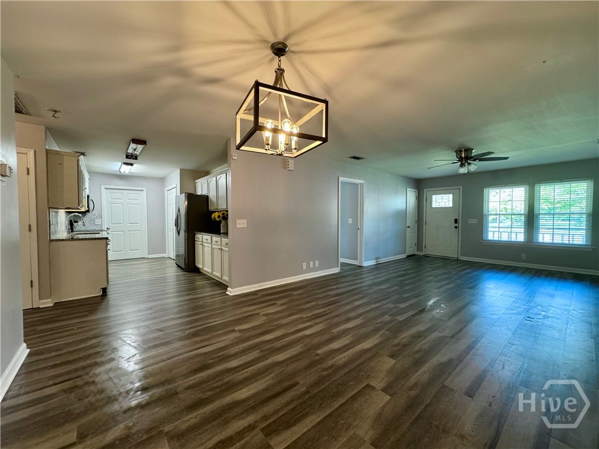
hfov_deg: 102.1
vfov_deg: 85.7
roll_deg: -0.7
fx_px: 242
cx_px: 300
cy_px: 224
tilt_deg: -1.6
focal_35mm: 14
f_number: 2.2
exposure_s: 1/60
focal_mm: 2.22
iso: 250
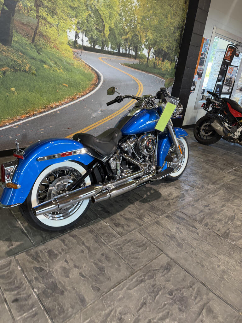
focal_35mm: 24
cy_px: 162
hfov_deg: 56.8
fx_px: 224
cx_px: 121
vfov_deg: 71.6
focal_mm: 6.76
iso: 100
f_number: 1.78
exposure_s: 1/60
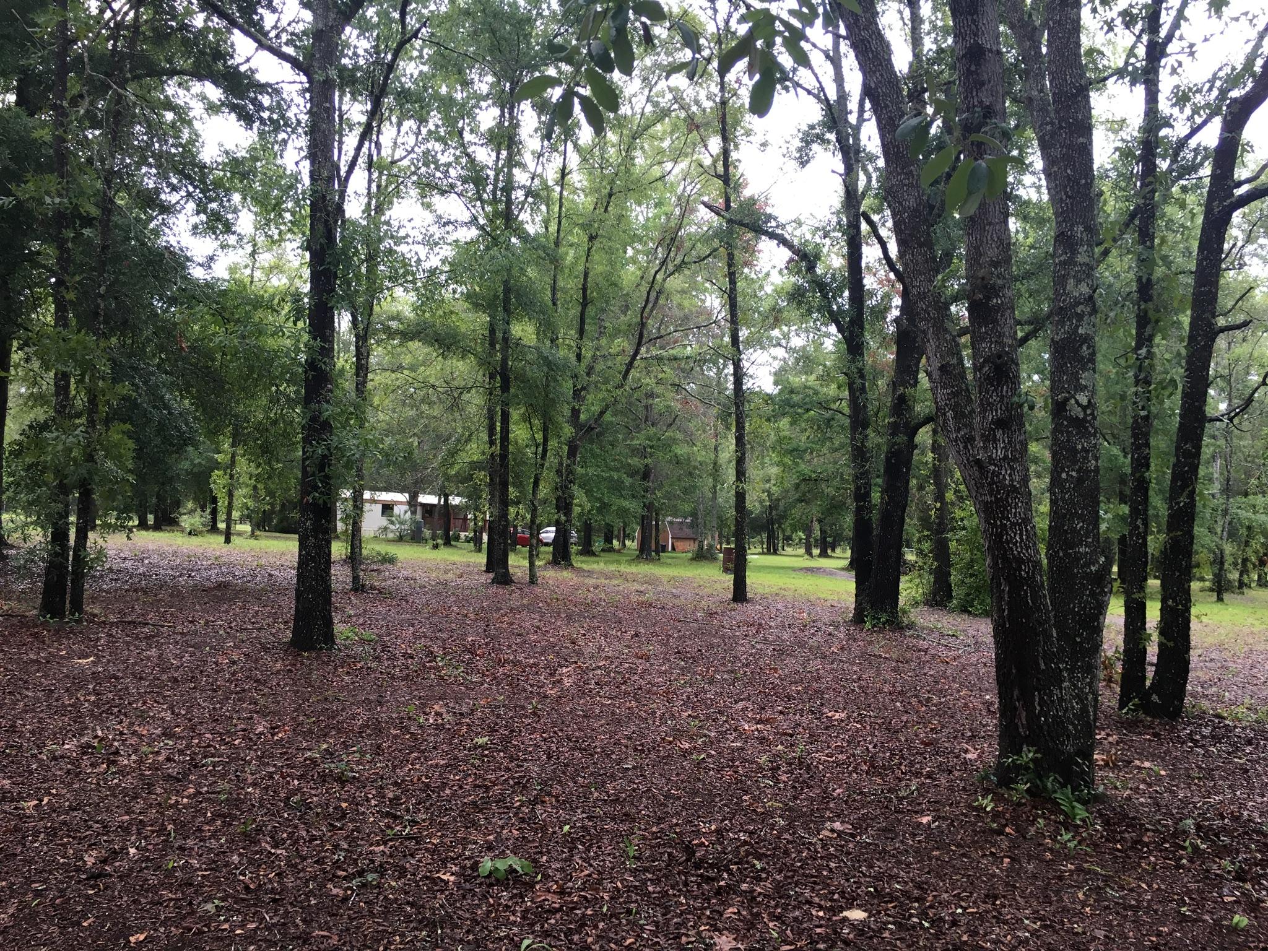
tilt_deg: +3.9
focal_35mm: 29
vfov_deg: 48.2
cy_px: 476
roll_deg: -2.8
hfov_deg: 61.7
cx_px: 634
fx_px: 1062
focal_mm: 4.15
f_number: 2.2
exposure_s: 1/40
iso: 25
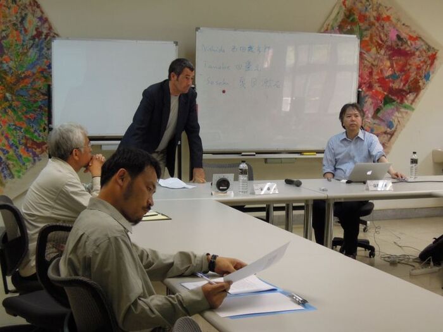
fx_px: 793
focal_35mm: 62
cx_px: 222
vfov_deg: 23.7
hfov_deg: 31.2
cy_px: 166
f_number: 4.2
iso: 400
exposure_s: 1/60
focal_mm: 11.1
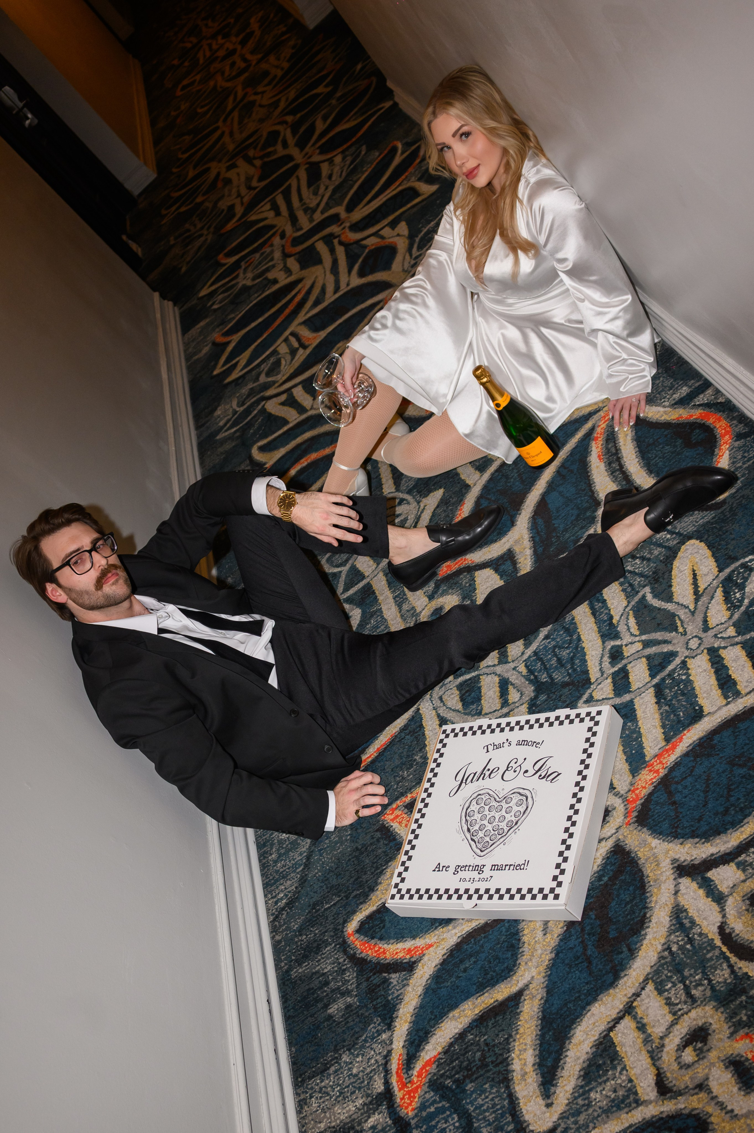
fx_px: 881
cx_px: 377
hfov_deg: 46.3
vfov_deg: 65.5
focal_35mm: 28
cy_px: 566
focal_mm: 28
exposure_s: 1/100
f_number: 4.5
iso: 800
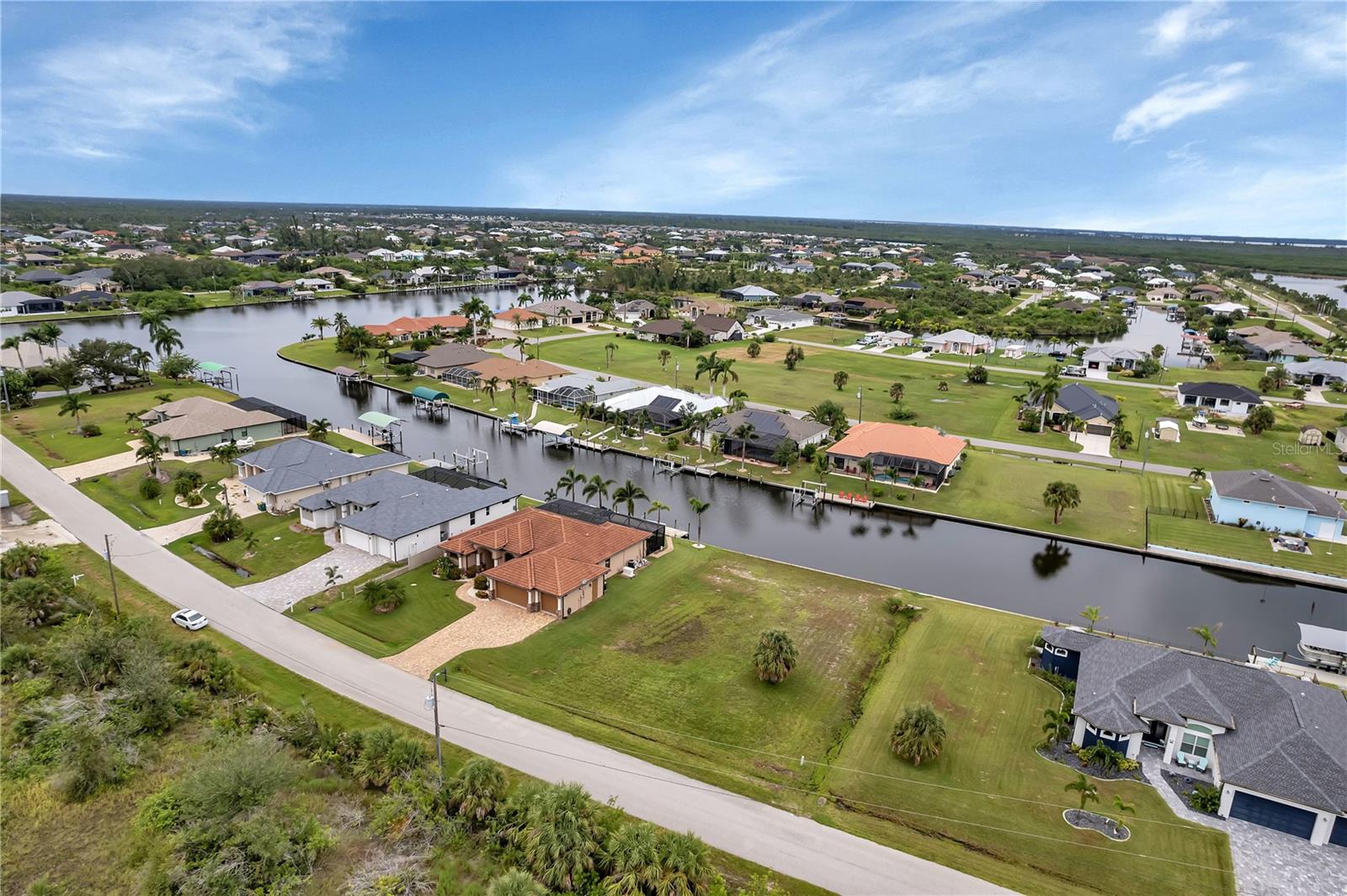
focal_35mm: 22
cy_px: 448
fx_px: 823
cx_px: 674
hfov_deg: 78.6
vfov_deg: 57.2
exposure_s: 1/1500
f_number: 2.8
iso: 110
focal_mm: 8.38
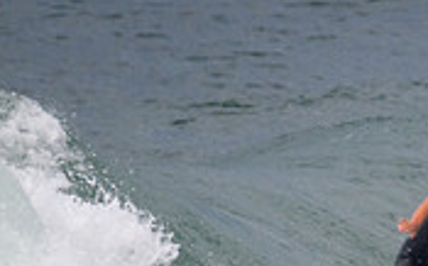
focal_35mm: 3711
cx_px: 696
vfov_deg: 0.4
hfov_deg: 0.6
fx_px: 43245
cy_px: 324
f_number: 11
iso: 640
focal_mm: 800
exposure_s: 1/2000
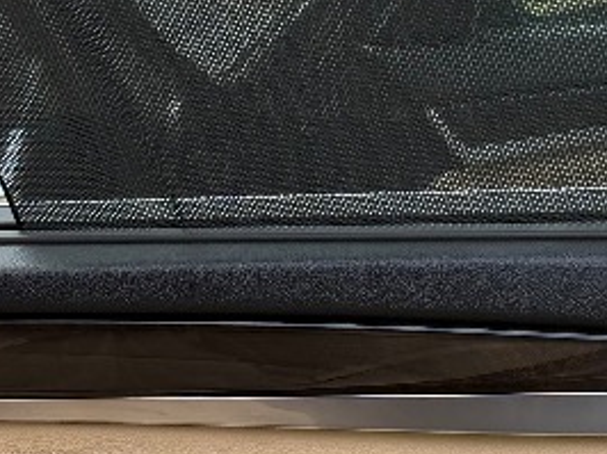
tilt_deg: -9.4
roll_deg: +0.6
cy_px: 214
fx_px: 2278
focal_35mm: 130
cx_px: 616
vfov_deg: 11.4
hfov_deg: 14.9
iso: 64
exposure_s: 1/294
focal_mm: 6.76
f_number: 1.78
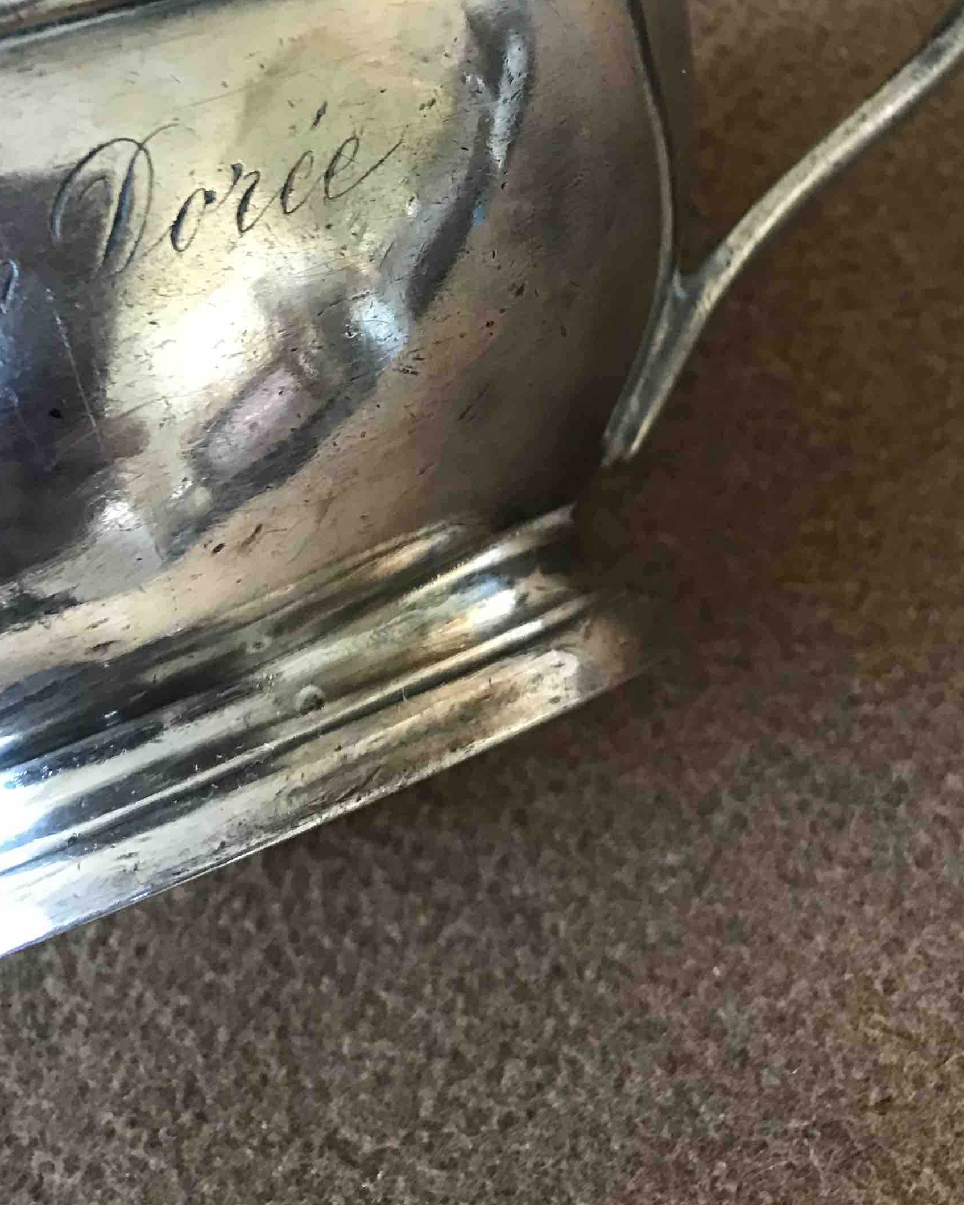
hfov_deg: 29.1
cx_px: 520
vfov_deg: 34.3
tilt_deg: -56.2
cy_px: 153
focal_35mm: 52
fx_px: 1855
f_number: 1.8
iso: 80
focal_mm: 3.99
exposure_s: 1/17
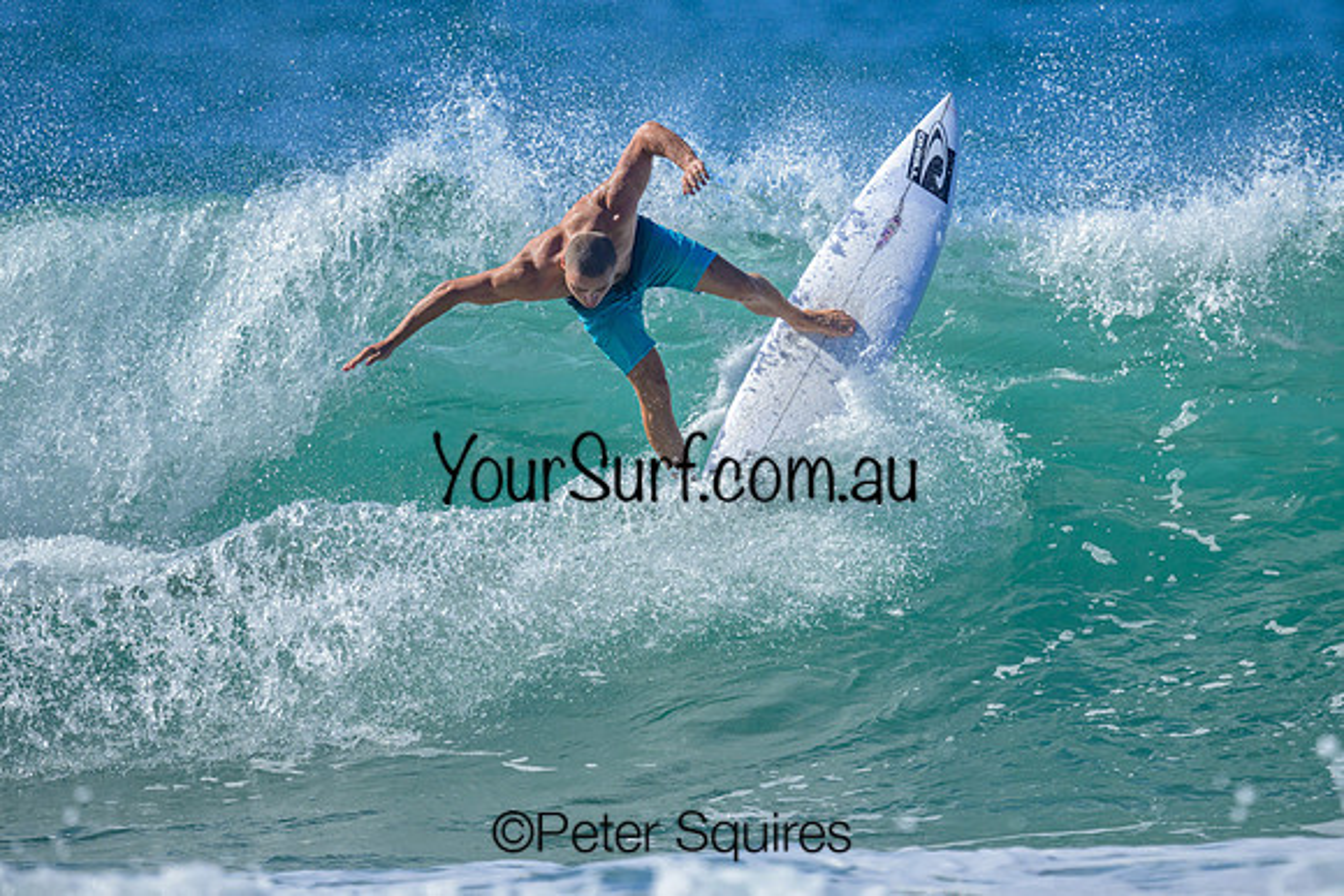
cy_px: 331
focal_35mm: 1072
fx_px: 40041
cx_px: 710
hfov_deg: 1.9
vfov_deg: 1.3
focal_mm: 800
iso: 250
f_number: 6.3
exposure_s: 1/2000
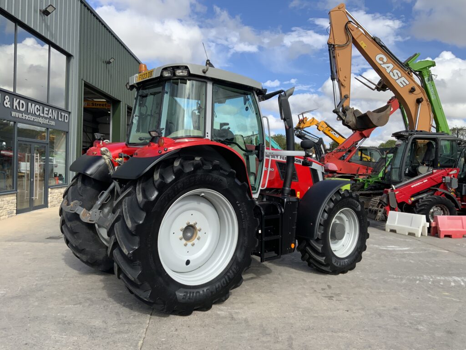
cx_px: 233
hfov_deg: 61.7
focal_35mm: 29
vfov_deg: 48.2
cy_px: 175
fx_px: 390
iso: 16
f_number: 1.8
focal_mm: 3
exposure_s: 1/1412
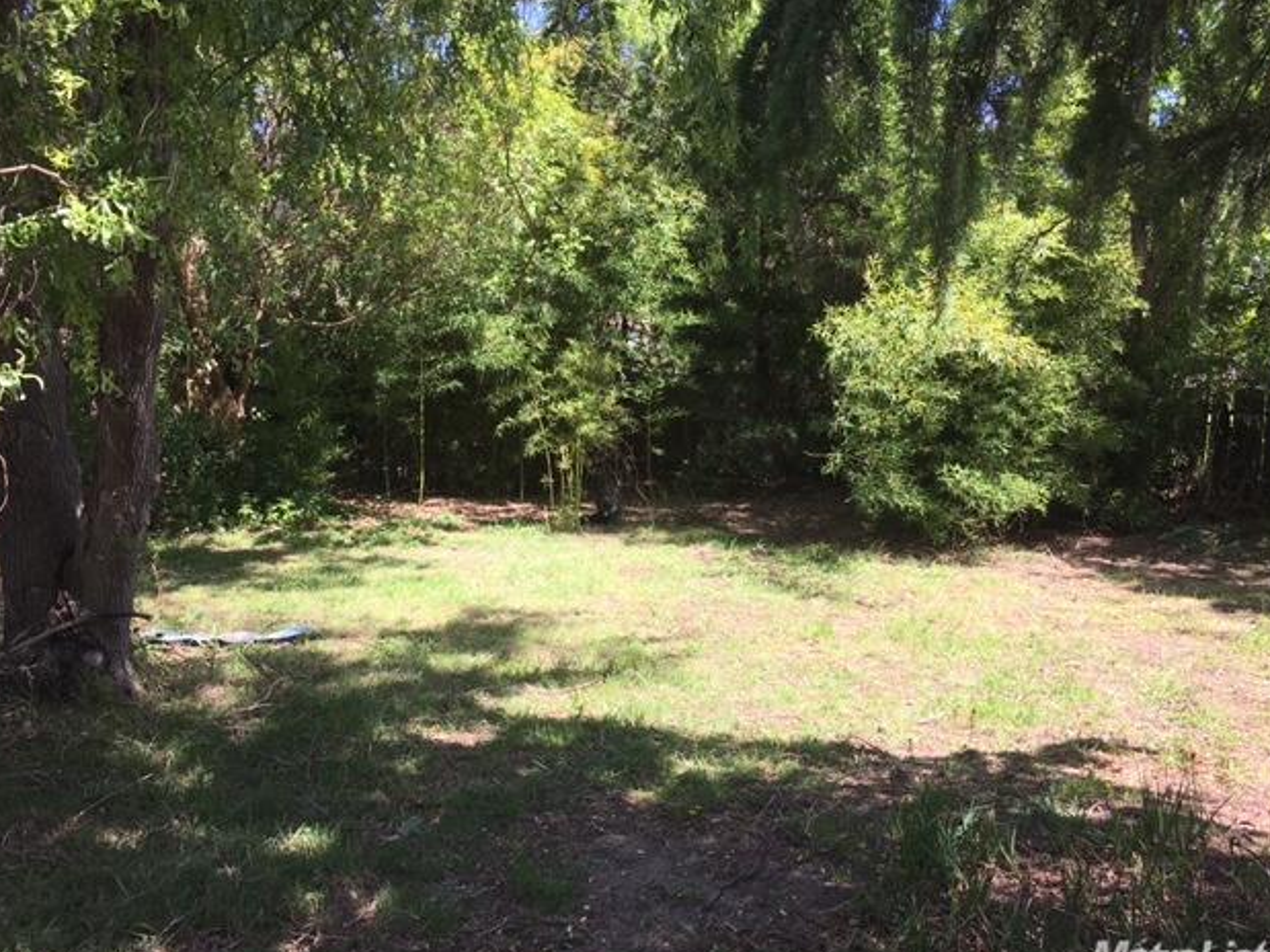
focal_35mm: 30
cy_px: 488
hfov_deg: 60.0
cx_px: 638
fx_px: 1100
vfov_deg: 46.8
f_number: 2.2
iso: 25
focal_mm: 4.15
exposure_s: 1/349
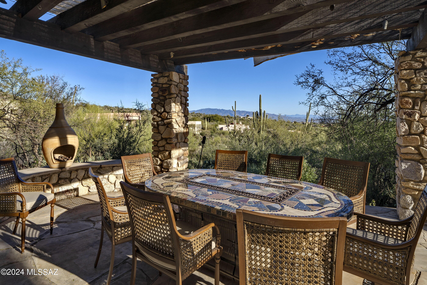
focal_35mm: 19
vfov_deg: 64.5
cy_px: 142
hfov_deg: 86.9
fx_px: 225
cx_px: 214
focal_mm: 19
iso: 100
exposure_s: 1/80
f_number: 11
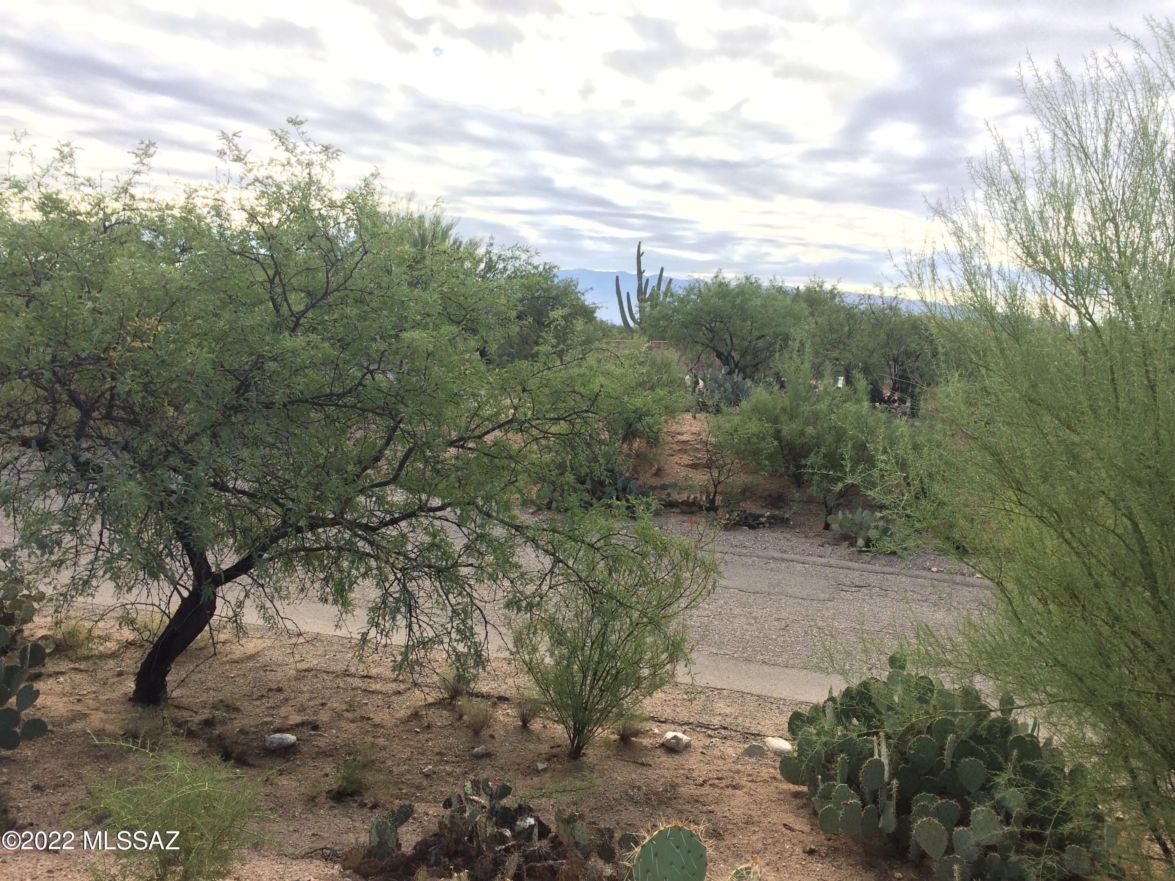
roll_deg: -0.8
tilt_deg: -7.9
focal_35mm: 29
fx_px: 984
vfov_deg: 48.2
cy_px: 440
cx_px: 588
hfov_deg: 61.7
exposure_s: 1/631
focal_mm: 4.15
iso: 32
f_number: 2.2
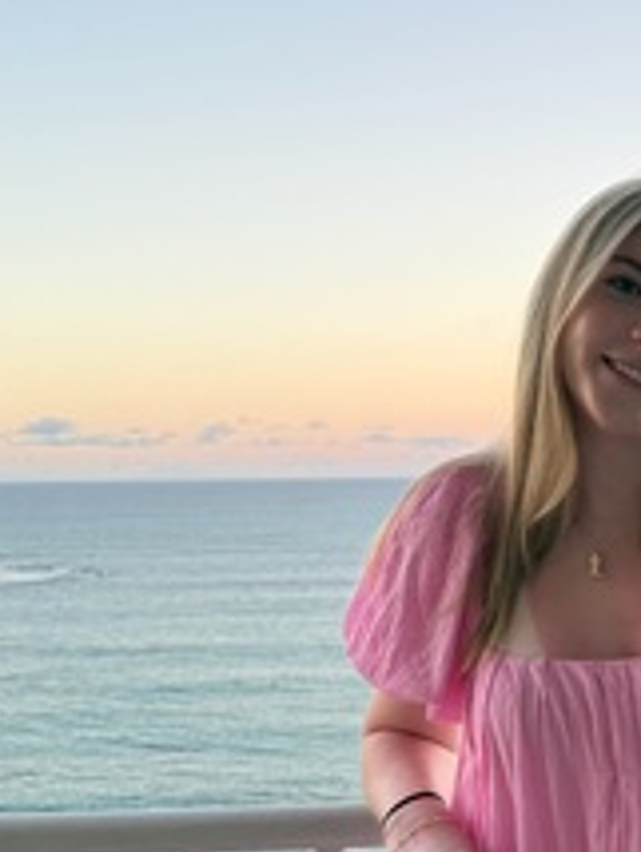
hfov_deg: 24.5
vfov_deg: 34.3
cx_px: 695
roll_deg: +0.2
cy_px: 446
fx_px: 1380
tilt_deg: +0.3
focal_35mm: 56
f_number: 1.78
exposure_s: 1/207
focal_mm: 6.76
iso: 64
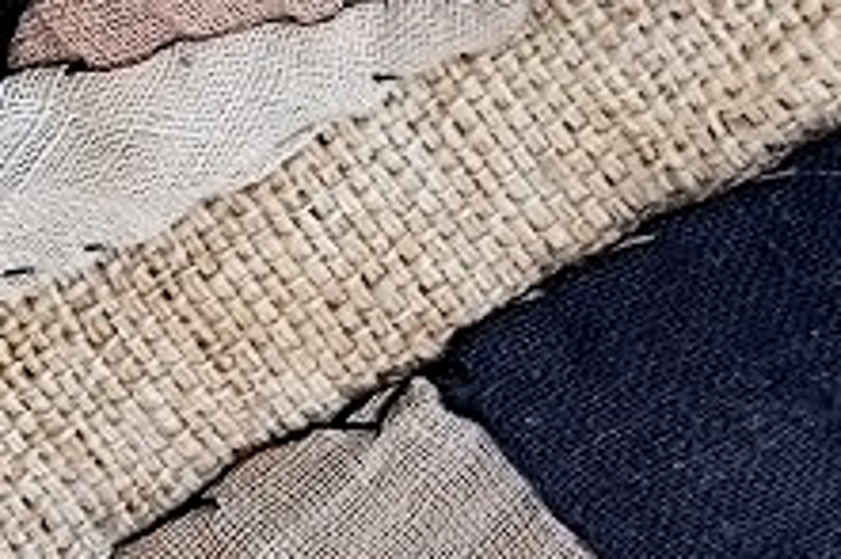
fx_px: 3035
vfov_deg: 10.5
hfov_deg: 15.3
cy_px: 270
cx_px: -122
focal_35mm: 130
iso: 898
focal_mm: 7.01
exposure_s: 1/100
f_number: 1.69
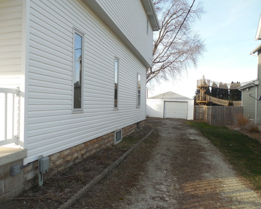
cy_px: 105
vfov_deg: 53.2
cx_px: 120
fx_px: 209
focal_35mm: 27
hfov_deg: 63.9
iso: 125
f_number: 3.3
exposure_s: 1/400
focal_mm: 4.5
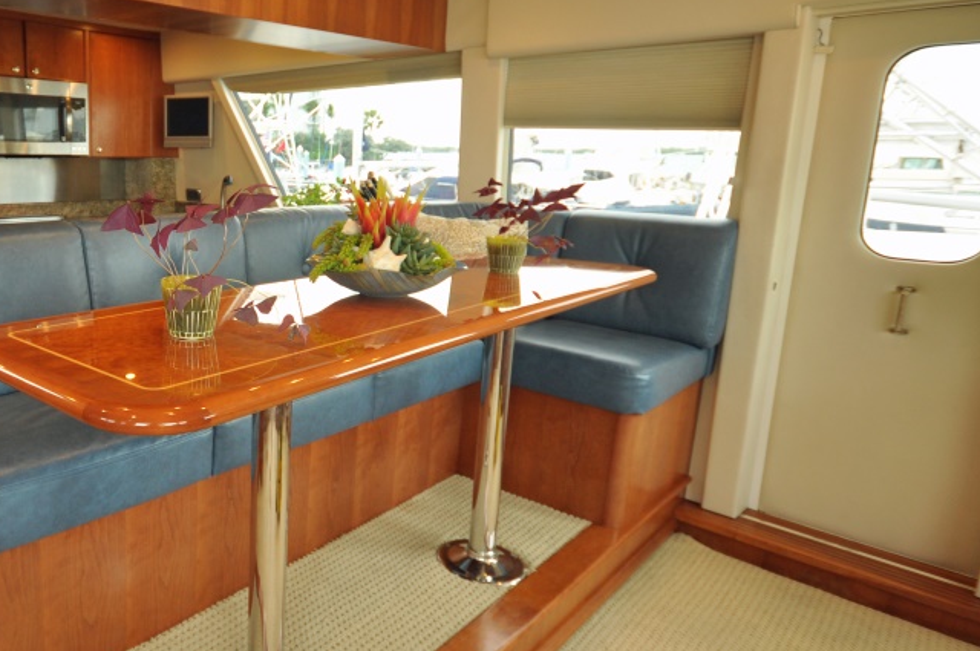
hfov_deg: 68.1
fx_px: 652
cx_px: 224
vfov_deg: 53.0
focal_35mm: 24
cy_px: 303
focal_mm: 10
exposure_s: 1/20
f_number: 4.5
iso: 400
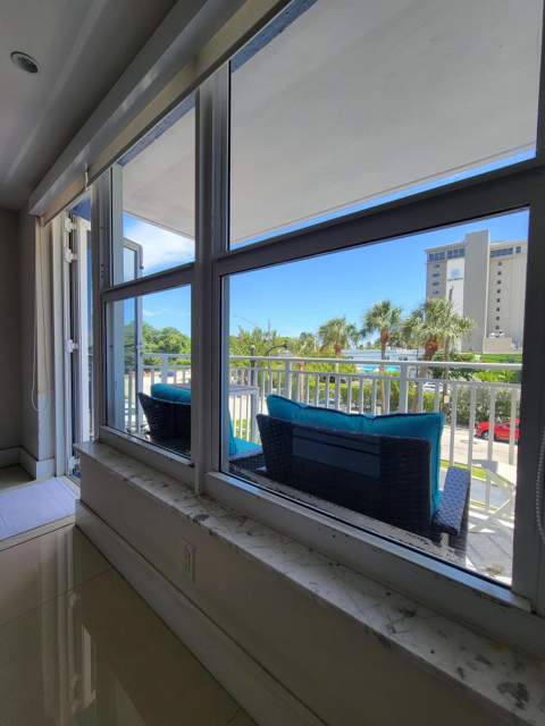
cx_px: 272
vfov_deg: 106.2
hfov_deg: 89.9
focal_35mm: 13
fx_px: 273
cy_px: 363
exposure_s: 1/237
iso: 50
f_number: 2.2
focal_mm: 2.2
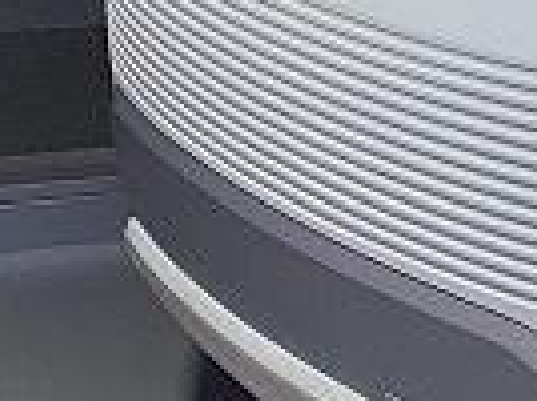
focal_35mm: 194
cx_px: 1381
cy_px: -142
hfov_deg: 9.0
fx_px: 3004
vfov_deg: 7.5
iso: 125
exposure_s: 1/86
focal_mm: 4.25
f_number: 1.8
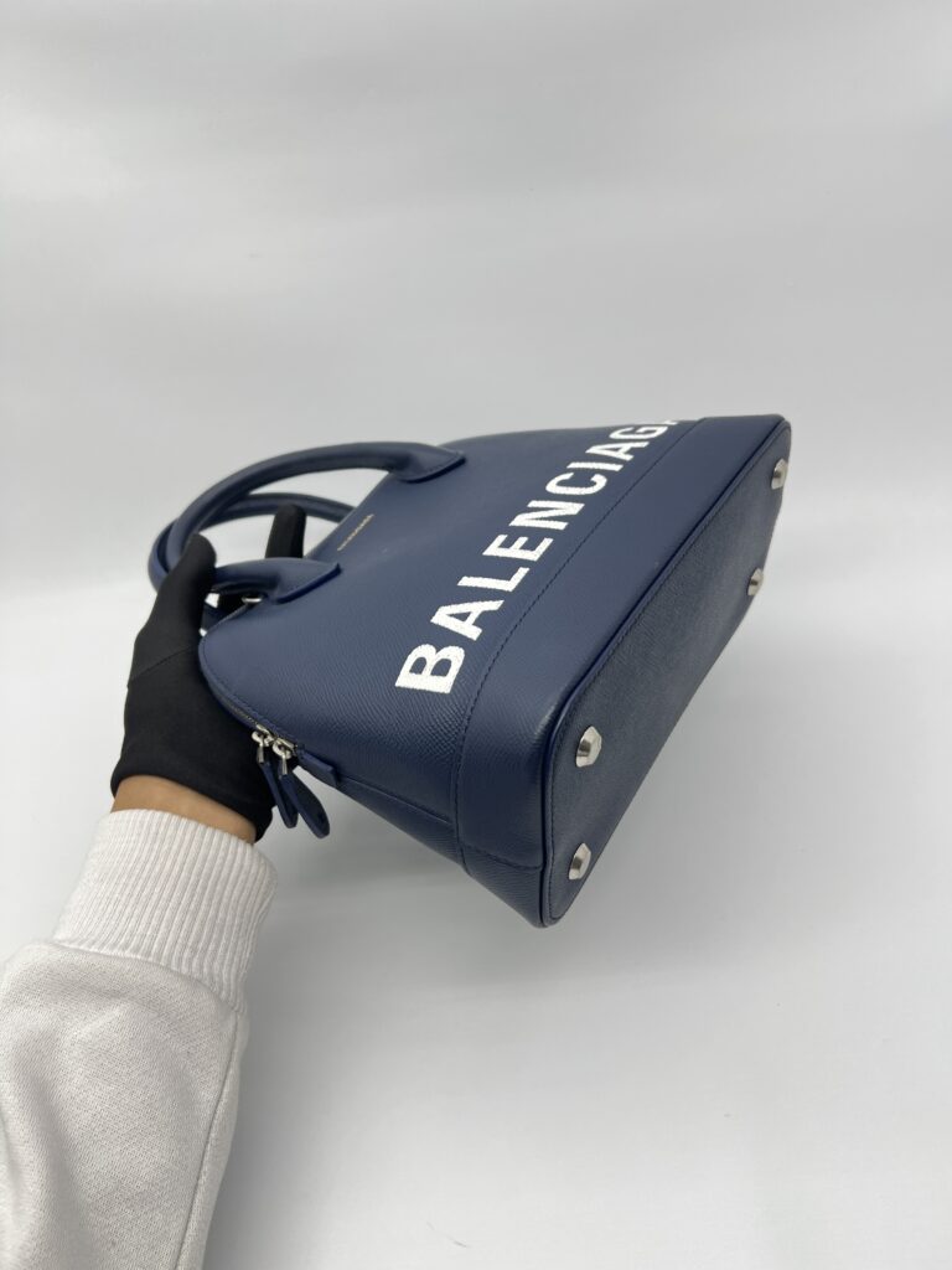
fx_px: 953
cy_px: 635
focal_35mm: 26
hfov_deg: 53.1
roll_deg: +6.9
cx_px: 476
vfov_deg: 67.3
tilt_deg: -35.1
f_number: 1.5
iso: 40
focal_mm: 5.7
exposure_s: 1/100
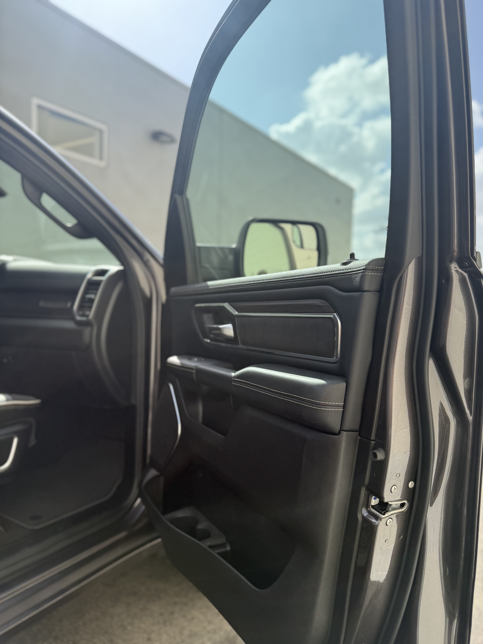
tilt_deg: -3.7
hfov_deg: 56.8
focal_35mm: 24
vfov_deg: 71.6
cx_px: 242
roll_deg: -2.3
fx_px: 446
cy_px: 322
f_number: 1.78
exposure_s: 1/3425
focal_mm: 6.76
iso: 125
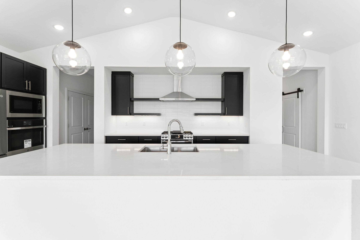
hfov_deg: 104.3
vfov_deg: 81.2
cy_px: 120
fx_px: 140
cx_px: 180
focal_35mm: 14
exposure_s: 1/60
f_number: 8
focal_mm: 14
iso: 200
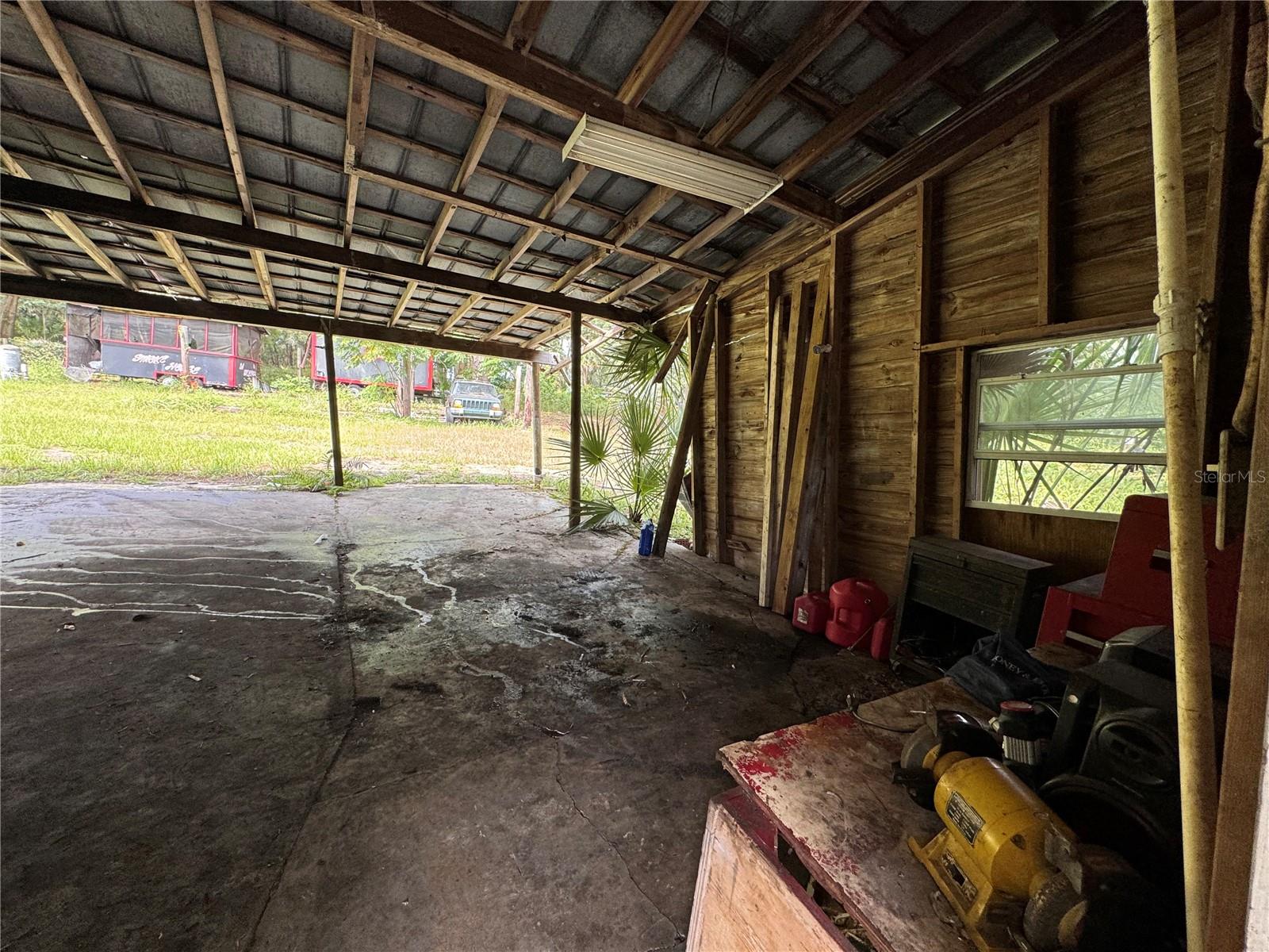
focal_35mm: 14
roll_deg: -4.6
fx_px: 513
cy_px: 476
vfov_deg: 85.7
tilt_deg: -8.5
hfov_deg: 102.1
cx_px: 634
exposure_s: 1/99
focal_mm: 2.22
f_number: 2.2
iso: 125
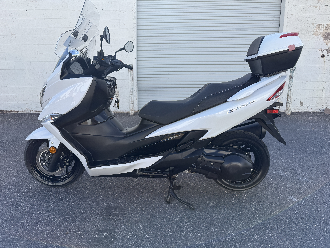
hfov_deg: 71.6
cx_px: 165
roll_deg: -0.7
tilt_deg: -9.0
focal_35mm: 24
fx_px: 229
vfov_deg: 56.8
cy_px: 124
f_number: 1.78
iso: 80
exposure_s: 1/2053
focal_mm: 6.76
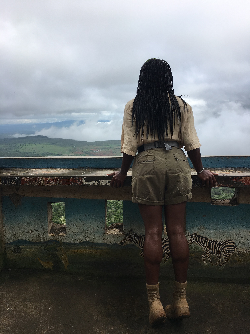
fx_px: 279
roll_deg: +0.2
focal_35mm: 29
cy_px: 167
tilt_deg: -9.5
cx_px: 125
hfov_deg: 48.2
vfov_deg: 61.7
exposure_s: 1/818
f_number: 2.2
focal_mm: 4.15
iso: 25
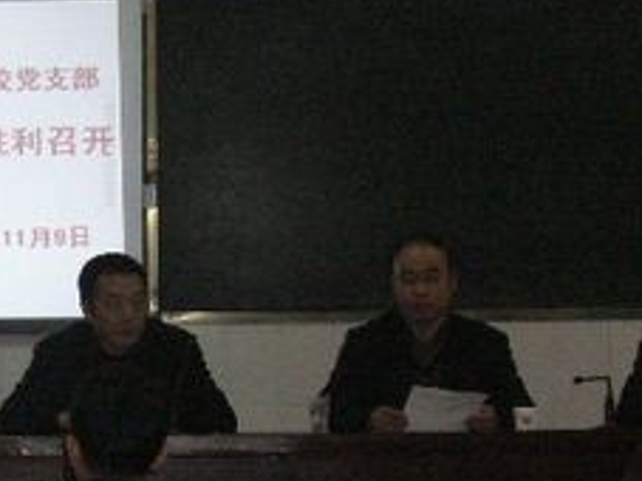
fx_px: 2447
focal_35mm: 132
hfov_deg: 14.9
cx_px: 195
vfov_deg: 11.1
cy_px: 443
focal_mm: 9.9
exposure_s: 1/60
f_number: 3.6
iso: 400
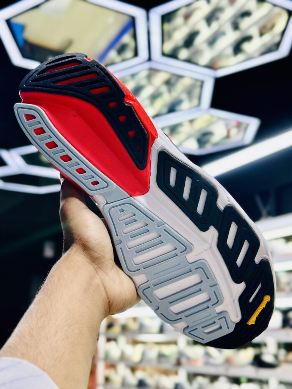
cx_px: 146
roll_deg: -0.9
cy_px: 194
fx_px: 540
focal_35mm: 48
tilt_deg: +15.1
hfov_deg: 30.3
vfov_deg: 39.7
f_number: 1.78
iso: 80
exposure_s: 1/100
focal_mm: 6.86
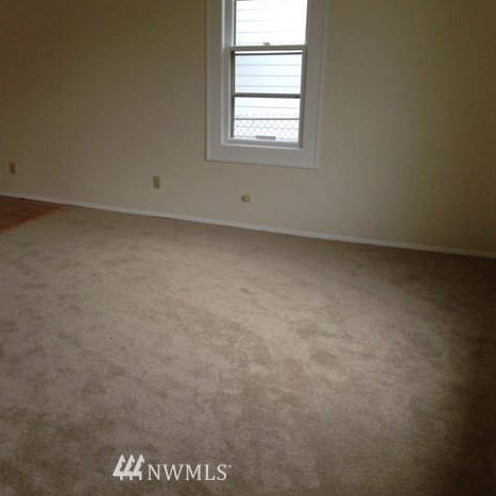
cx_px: 172
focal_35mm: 40
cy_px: 253
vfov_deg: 41.9
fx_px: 648
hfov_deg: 41.4
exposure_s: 1/60
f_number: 2.4
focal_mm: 4.12
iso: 64
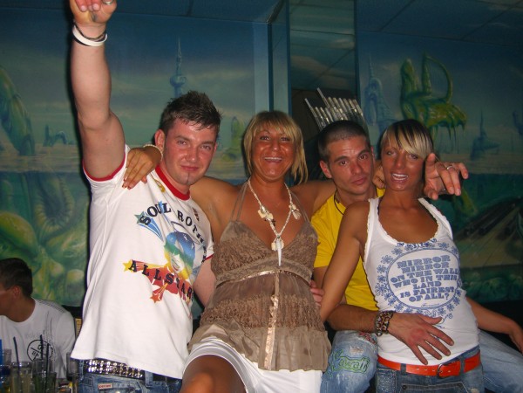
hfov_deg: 49.0
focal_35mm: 38
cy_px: 196
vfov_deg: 37.7
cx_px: 262
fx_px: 574
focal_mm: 7.9
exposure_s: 1/60
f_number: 2.8
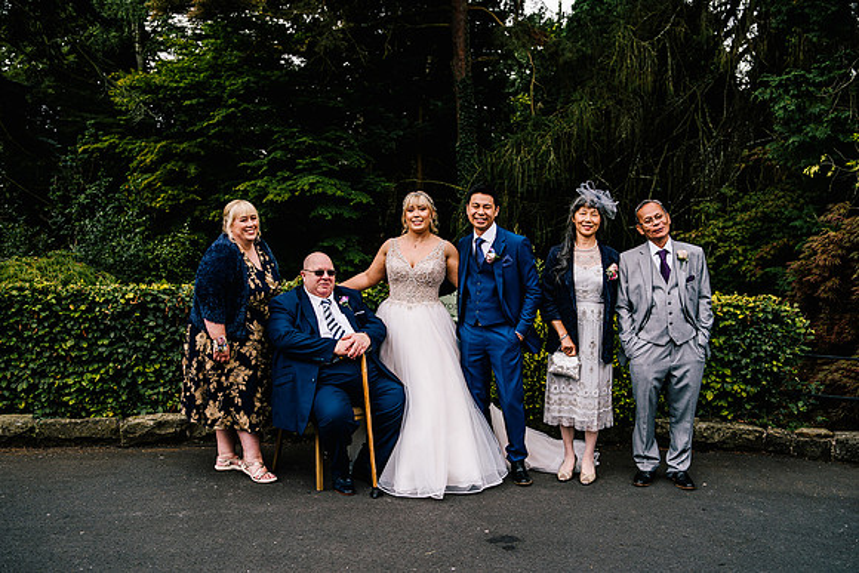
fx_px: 835
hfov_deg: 54.4
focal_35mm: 35
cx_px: 430
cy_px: 286
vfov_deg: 37.9
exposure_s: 1/500
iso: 200
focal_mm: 35
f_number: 3.5
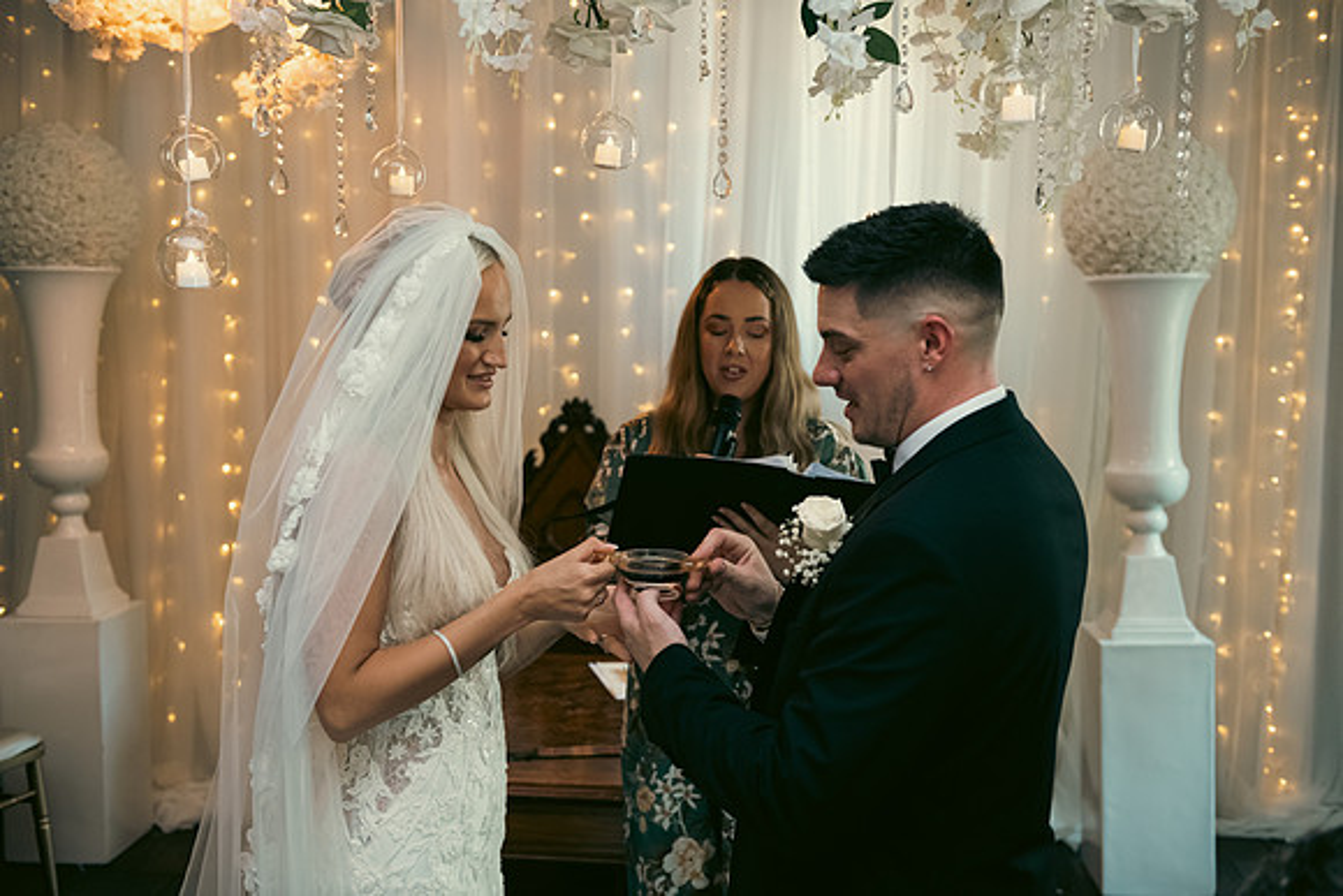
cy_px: 448
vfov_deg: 33.4
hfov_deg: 48.4
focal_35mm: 40
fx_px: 1493
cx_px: 672
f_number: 3.5
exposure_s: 1/160
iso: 1250
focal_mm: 40
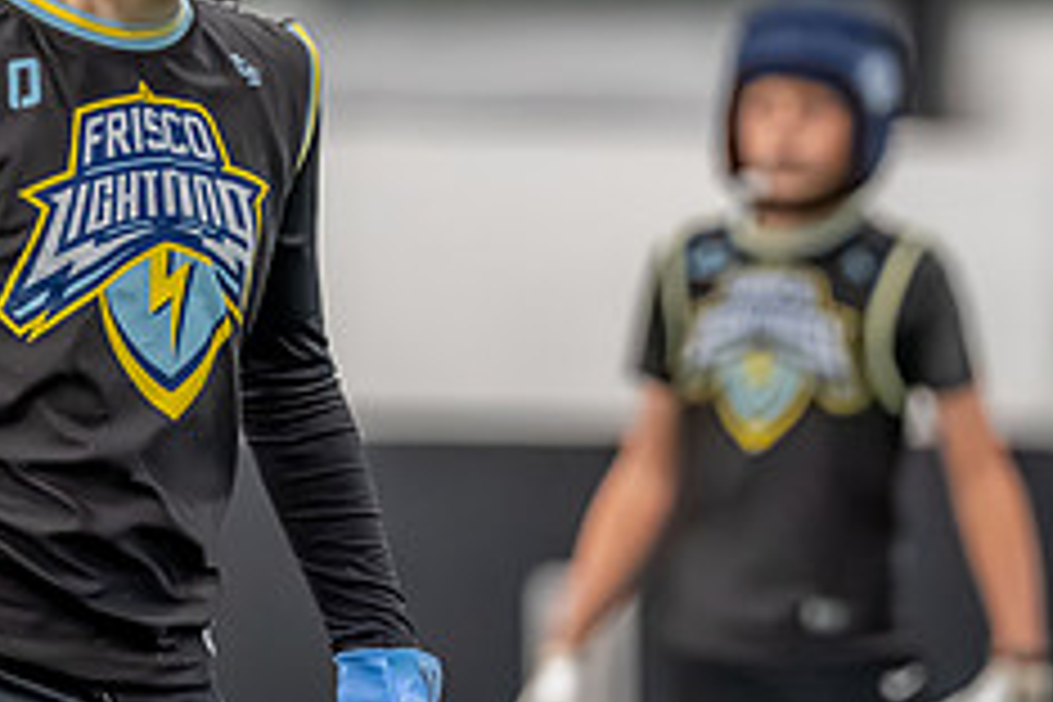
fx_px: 13015
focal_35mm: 445
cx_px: 140
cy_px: 139
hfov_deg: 4.6
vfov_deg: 3.1
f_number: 2.8
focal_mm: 140
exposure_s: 1/1000
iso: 6400
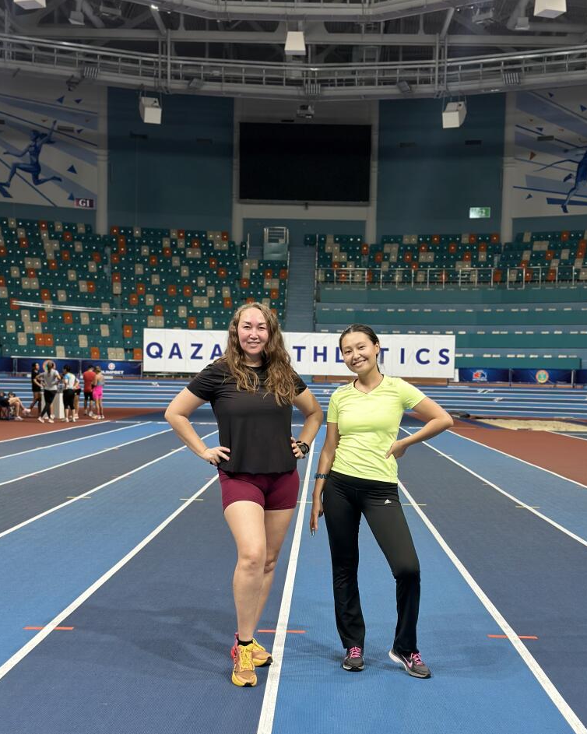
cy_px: 414
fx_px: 1151
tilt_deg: -2.2
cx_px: 309
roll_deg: -1.3
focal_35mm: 53
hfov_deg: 28.6
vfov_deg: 35.3
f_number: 1.78
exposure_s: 1/125
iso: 80
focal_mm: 6.86
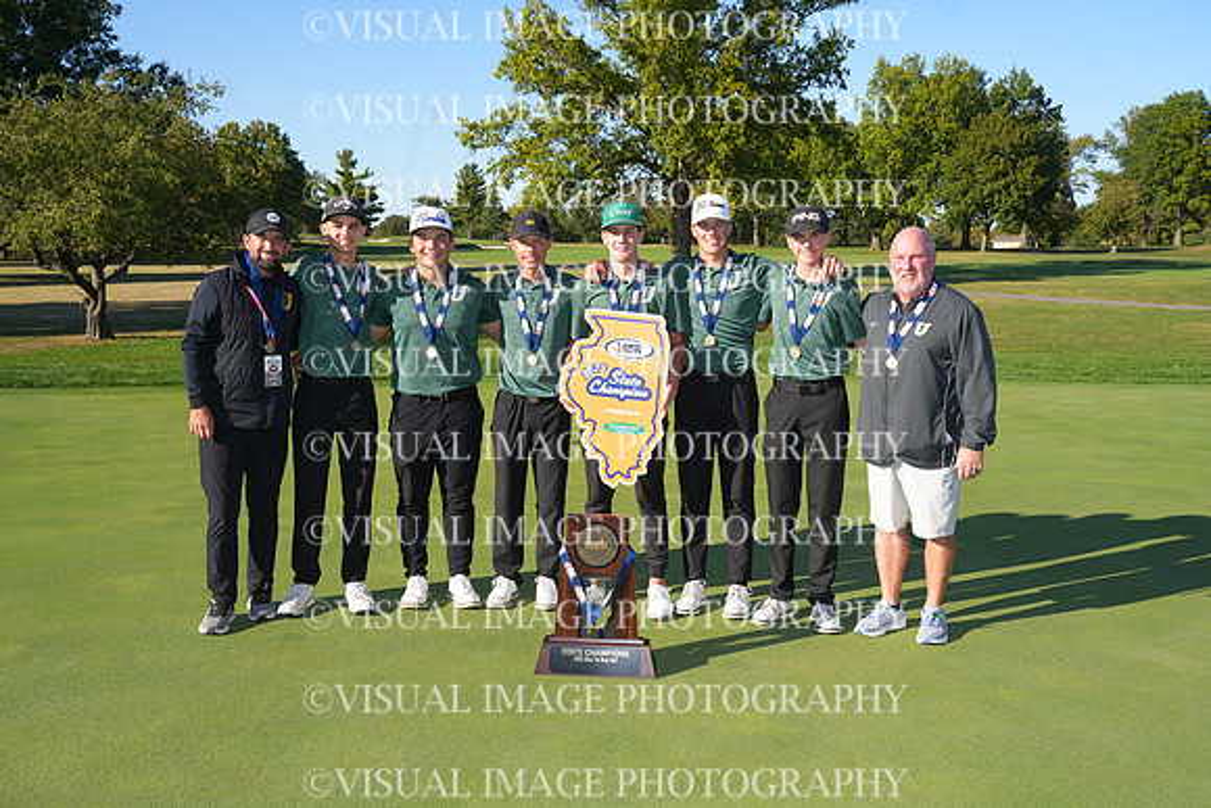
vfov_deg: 37.9
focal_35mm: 35
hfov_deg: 54.4
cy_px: 404
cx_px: 606
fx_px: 1178
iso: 100
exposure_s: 1/250
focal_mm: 35
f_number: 8
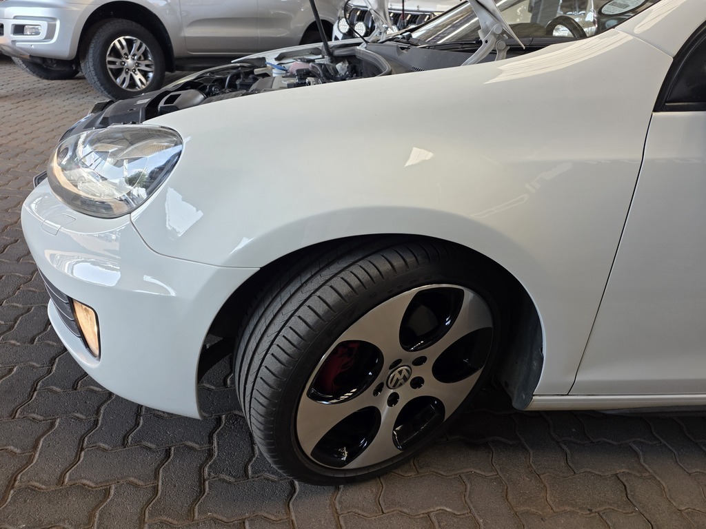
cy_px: 264
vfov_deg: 58.9
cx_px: 353
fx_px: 469
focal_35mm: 23
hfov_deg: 73.9
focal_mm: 6.25
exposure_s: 1/180
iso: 50
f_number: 1.7
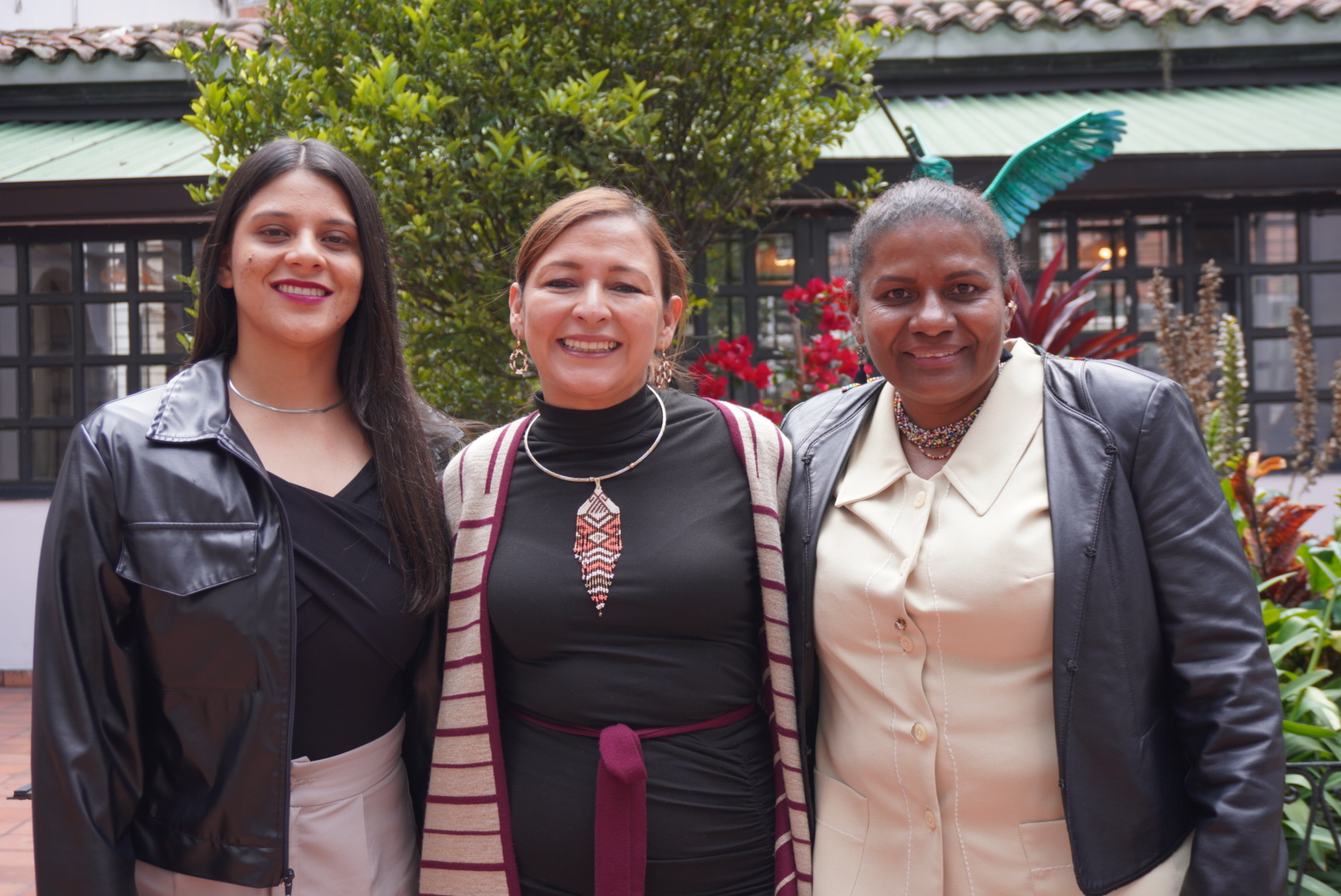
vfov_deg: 33.1
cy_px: 448
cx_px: 670
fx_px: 1510
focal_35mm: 40
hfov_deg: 47.9
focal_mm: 27
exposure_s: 1/160
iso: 100
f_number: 4.5
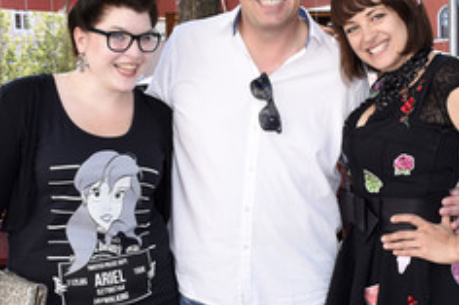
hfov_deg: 31.9
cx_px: 262
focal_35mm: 63
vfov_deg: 21.5
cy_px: 177
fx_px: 803
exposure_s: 1/160
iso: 250
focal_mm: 22
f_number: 6.3
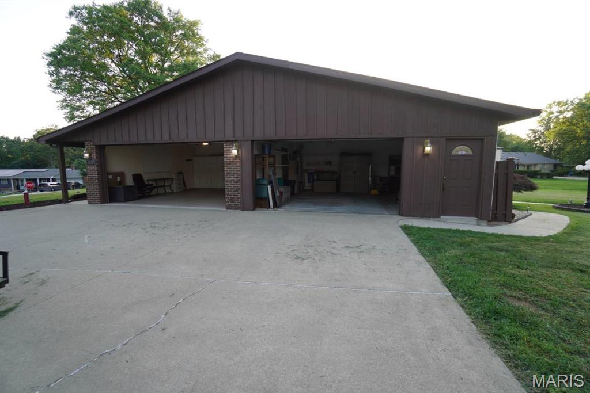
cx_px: 295
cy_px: 196
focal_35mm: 15
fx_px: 246
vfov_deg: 77.3
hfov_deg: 100.4
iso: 125
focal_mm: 10
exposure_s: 1/60
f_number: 4
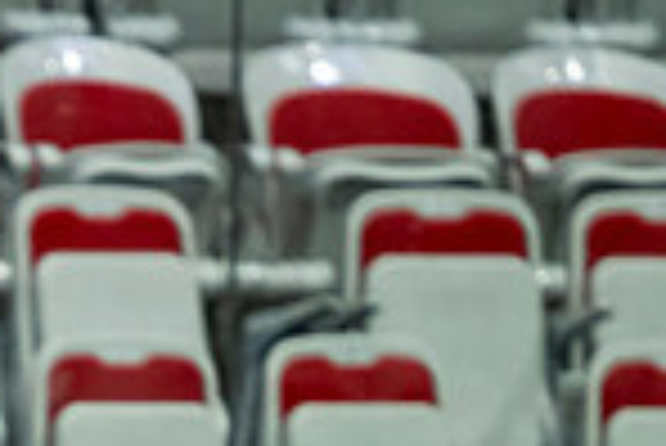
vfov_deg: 1.3
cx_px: -471
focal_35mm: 1059
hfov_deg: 1.9
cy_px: 910
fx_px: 19610
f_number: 3.2
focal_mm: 185
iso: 1600
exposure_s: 1/800
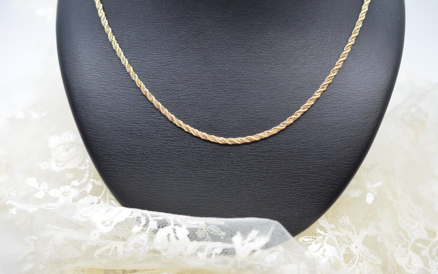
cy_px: 128
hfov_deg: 33.0
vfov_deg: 21.0
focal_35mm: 62
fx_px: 740
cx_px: 221
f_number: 4
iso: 2500
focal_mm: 40
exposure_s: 1/1000
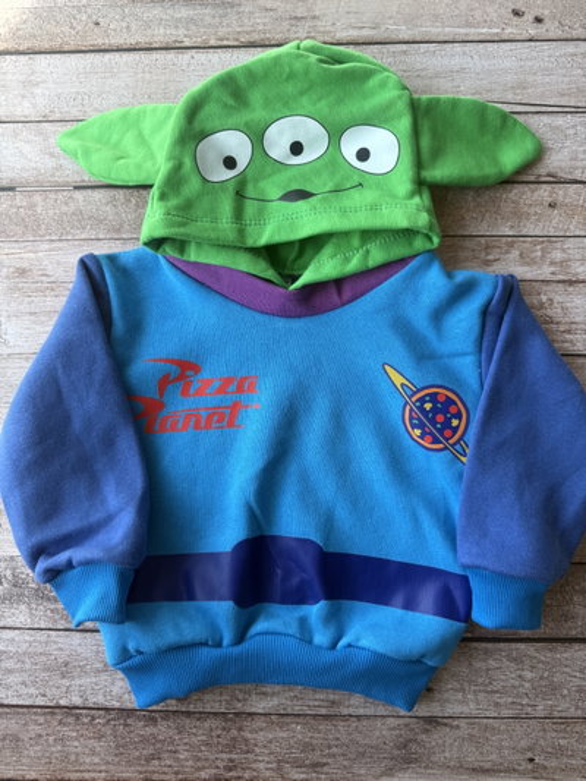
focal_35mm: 24
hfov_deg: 56.8
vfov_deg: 71.6
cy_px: 390
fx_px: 541
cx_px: 293
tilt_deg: -71.7
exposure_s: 1/194
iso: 64
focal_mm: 6.76
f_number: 1.78
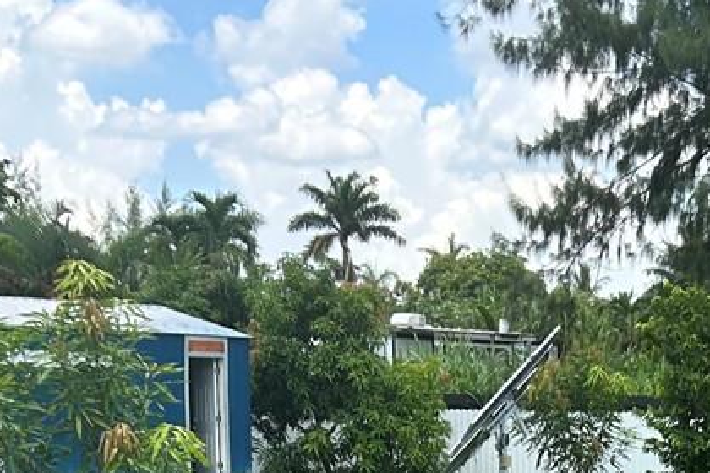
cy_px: 875
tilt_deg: -13.2
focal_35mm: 103
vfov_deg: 12.1
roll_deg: +0.0
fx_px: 2031
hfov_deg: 19.7
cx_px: 502
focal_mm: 5.7
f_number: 1.5
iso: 50
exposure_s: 1/1597
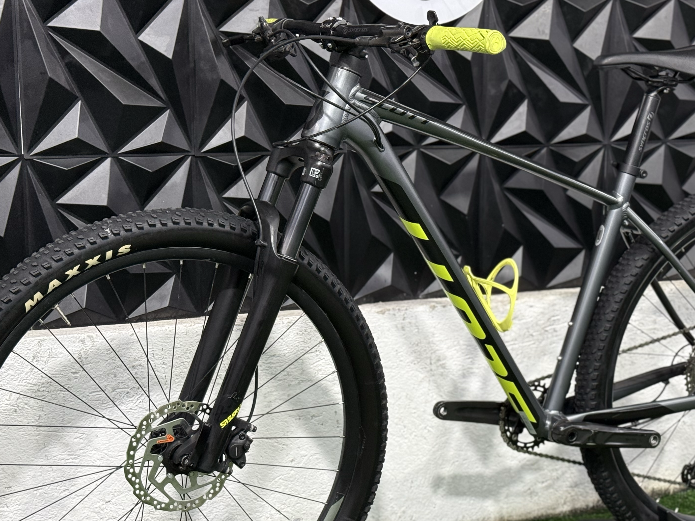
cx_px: 398
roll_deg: -1.4
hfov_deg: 28.1
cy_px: 339
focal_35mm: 69
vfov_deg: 21.2
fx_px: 1385
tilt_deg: -12.4
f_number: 1.78
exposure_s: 1/60
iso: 200
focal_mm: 6.76
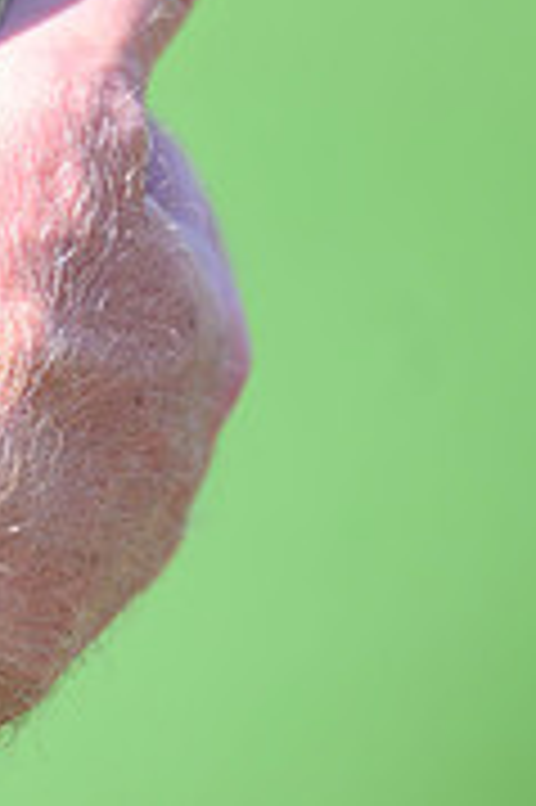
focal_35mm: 1295
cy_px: -29
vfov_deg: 1.6
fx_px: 28976
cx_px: -662
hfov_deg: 1.1
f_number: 3.2
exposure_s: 1/1250
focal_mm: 400
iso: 250
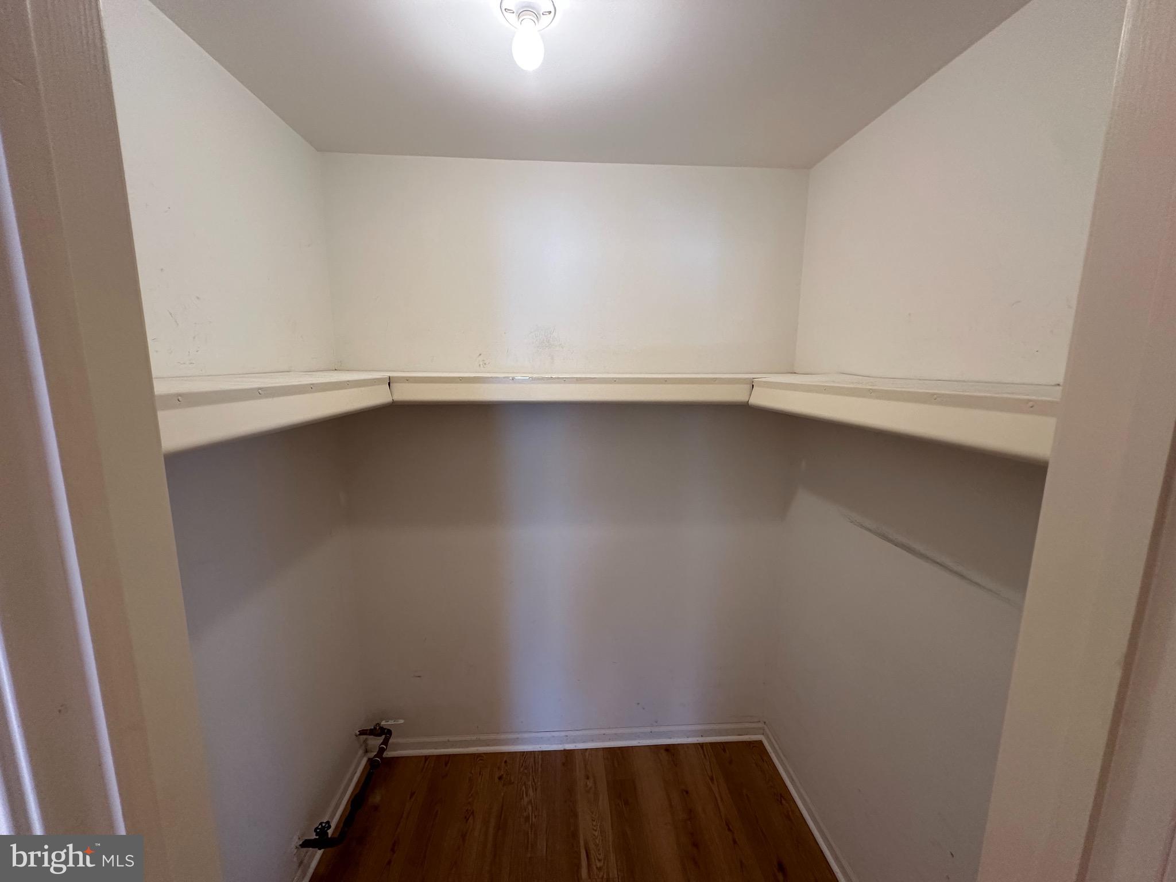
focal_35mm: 14
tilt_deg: -9.4
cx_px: 588
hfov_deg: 102.1
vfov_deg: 85.7
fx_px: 476
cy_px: 441
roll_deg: -0.5
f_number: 2.2
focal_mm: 2.22
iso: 200
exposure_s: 1/120
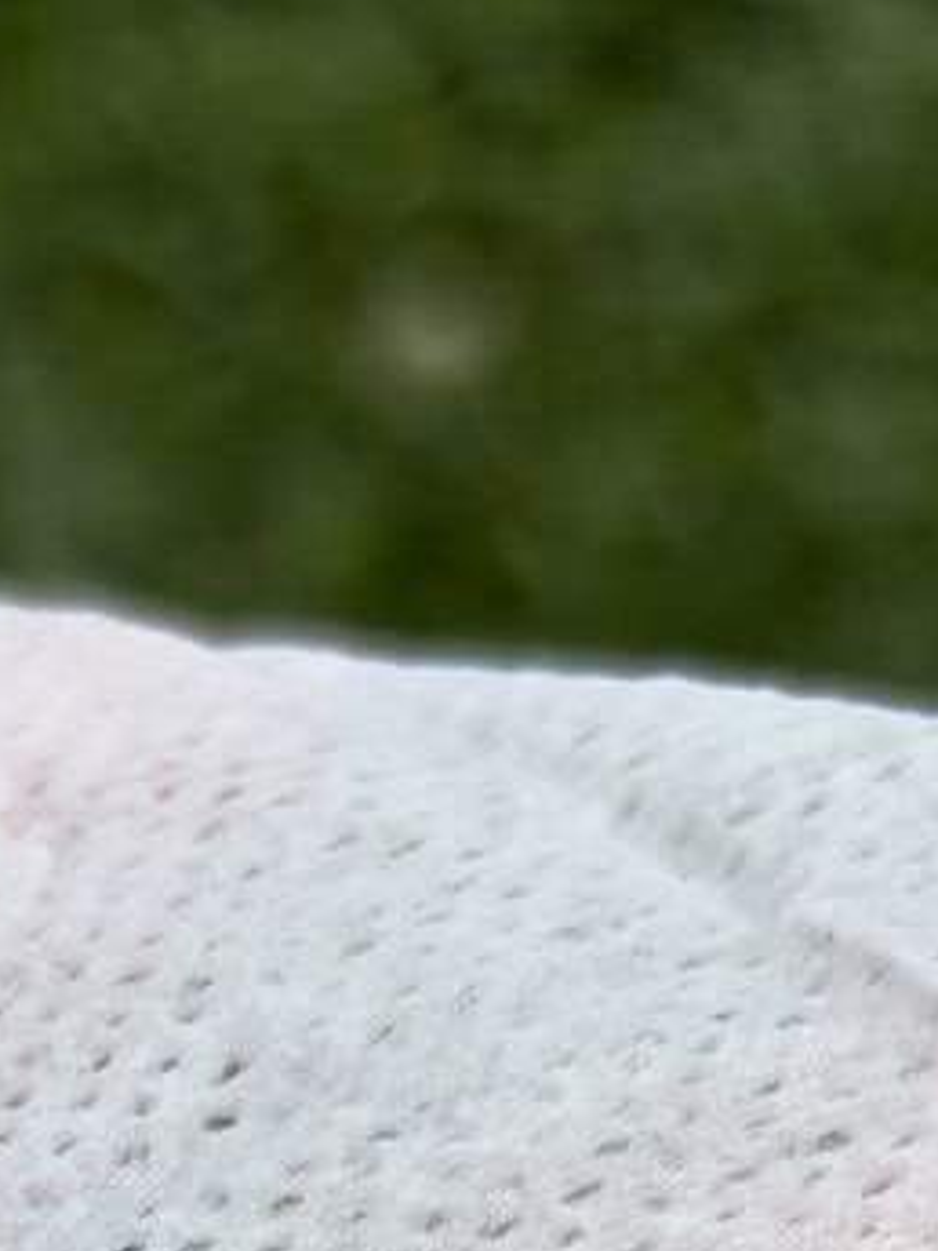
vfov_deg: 11.2
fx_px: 5239
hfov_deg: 10.1
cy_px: 3080
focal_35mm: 145
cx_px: -40
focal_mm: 6
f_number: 1.6
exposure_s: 1/3831
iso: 50
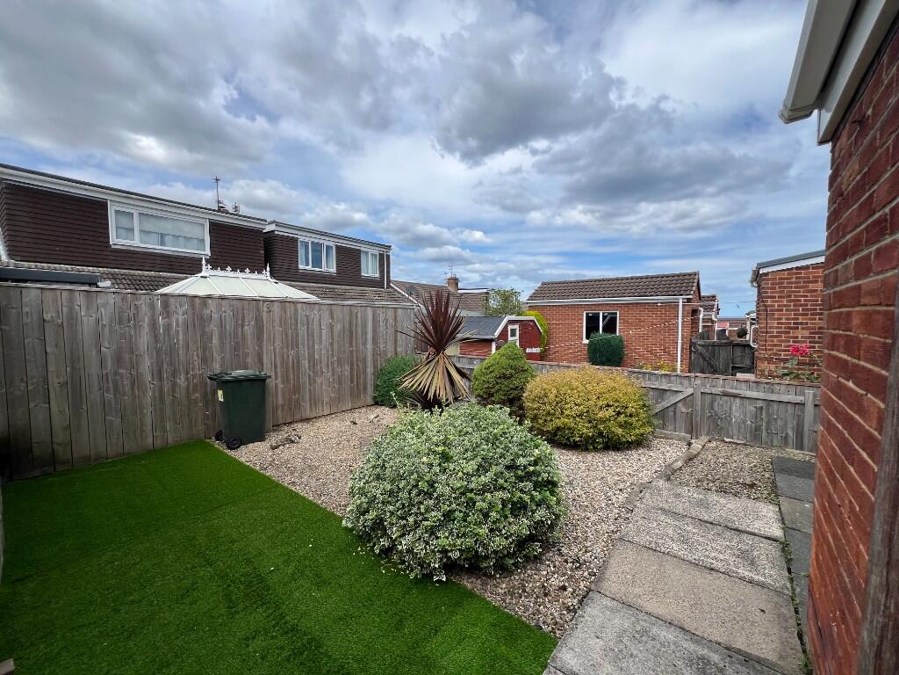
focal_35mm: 13
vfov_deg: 89.9
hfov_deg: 106.2
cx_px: 450
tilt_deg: -4.5
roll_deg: +0.4
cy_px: 338
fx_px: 338
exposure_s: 1/1623
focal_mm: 1.57
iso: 32
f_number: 1.8
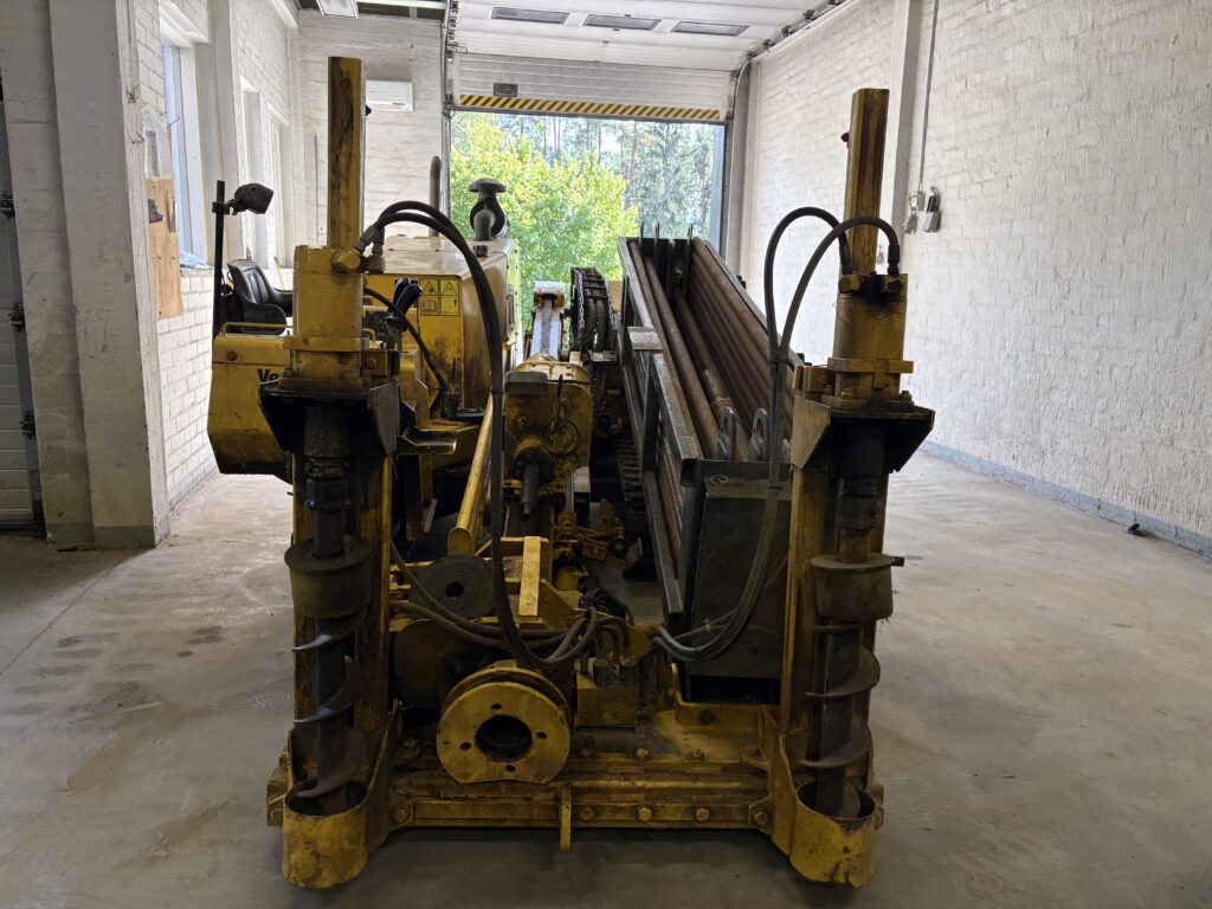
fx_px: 910
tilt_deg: -10.5
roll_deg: -0.3
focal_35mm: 26
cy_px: 454
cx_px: 606
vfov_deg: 53.1
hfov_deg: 67.3
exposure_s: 1/100
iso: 64
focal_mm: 5.96
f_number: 1.6
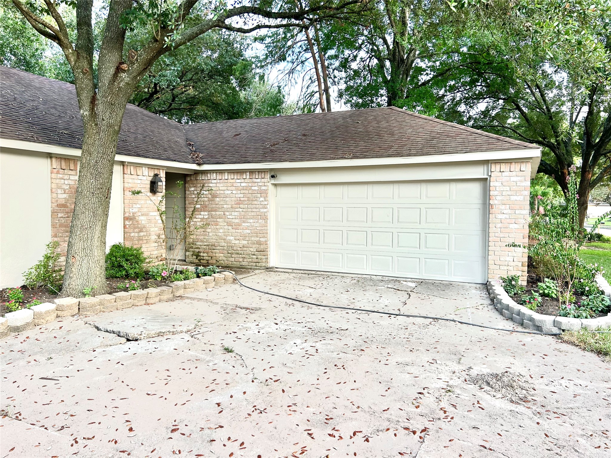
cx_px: 306
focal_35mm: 26
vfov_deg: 53.1
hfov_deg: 67.3
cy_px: 229
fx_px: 459
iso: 64
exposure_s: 1/121
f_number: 1.5
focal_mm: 5.7
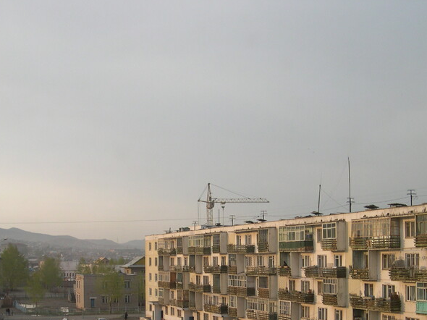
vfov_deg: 24.9
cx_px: 199
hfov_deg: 33.2
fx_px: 715
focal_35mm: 58
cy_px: 243
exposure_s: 1/449
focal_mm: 8
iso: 100
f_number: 2.8
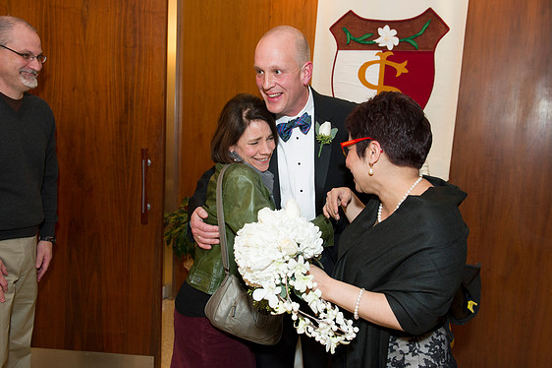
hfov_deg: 58.7
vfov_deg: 41.1
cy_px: 179
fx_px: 490
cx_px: 276
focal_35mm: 32
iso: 1600
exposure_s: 1/100
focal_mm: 31
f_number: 5.6
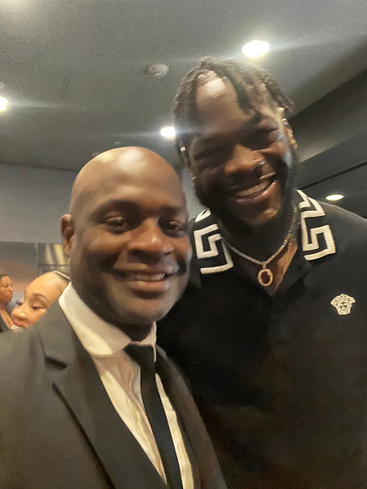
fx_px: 424
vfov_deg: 60.0
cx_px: 184
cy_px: 244
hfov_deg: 46.8
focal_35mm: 30
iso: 1600
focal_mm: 2.71
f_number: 2.2
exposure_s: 1/15
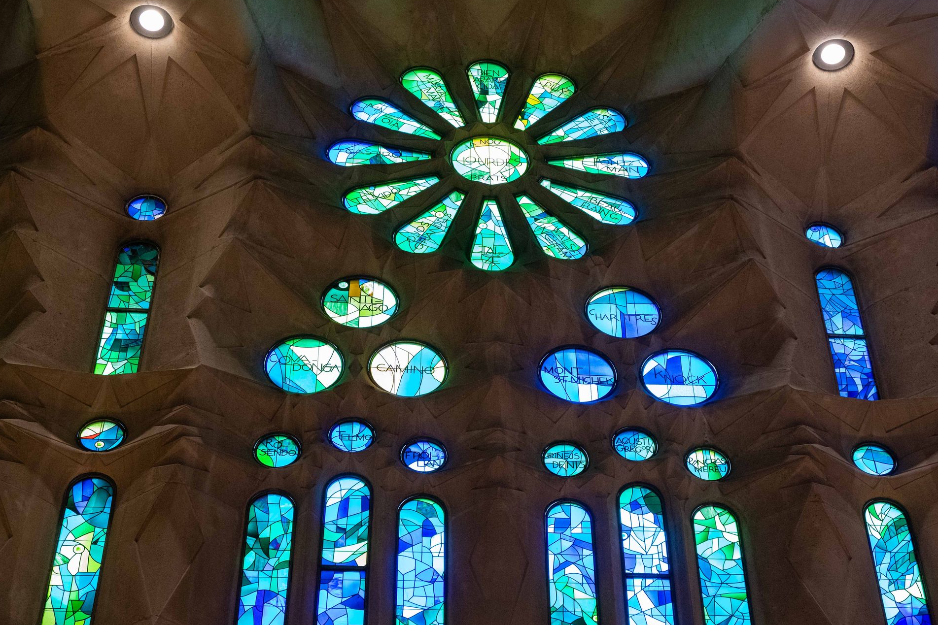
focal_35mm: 62
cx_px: 535
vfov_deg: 21.9
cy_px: 328
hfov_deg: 32.3
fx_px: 1615
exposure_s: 1/250
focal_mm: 54
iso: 8000
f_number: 5.6
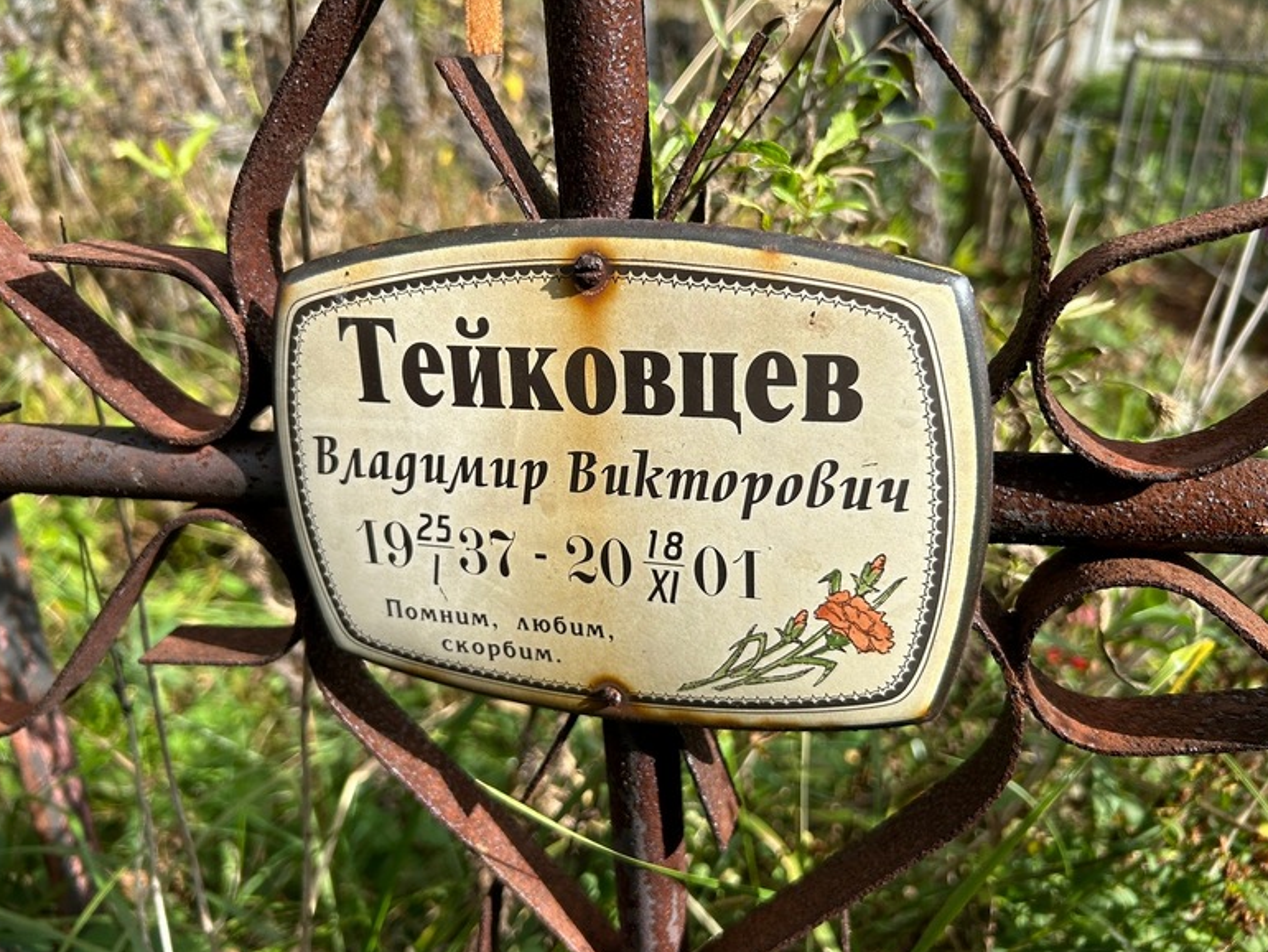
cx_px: 632
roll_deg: -1.9
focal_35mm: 27
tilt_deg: -24.2
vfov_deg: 51.4
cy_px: 466
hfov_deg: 65.3
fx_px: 989
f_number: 1.5
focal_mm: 5.7
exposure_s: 1/1838
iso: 50
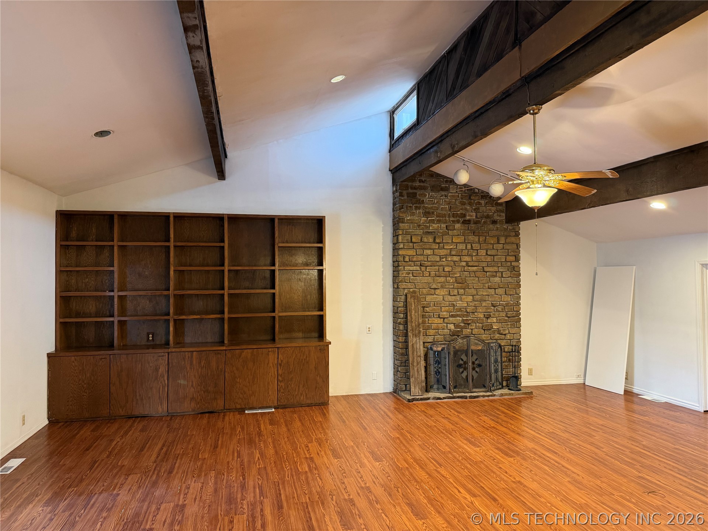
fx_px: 491
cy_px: 266
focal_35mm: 24
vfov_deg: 56.8
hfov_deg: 71.6
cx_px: 354
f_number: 1.78
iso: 320
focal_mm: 6.76
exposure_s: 1/60
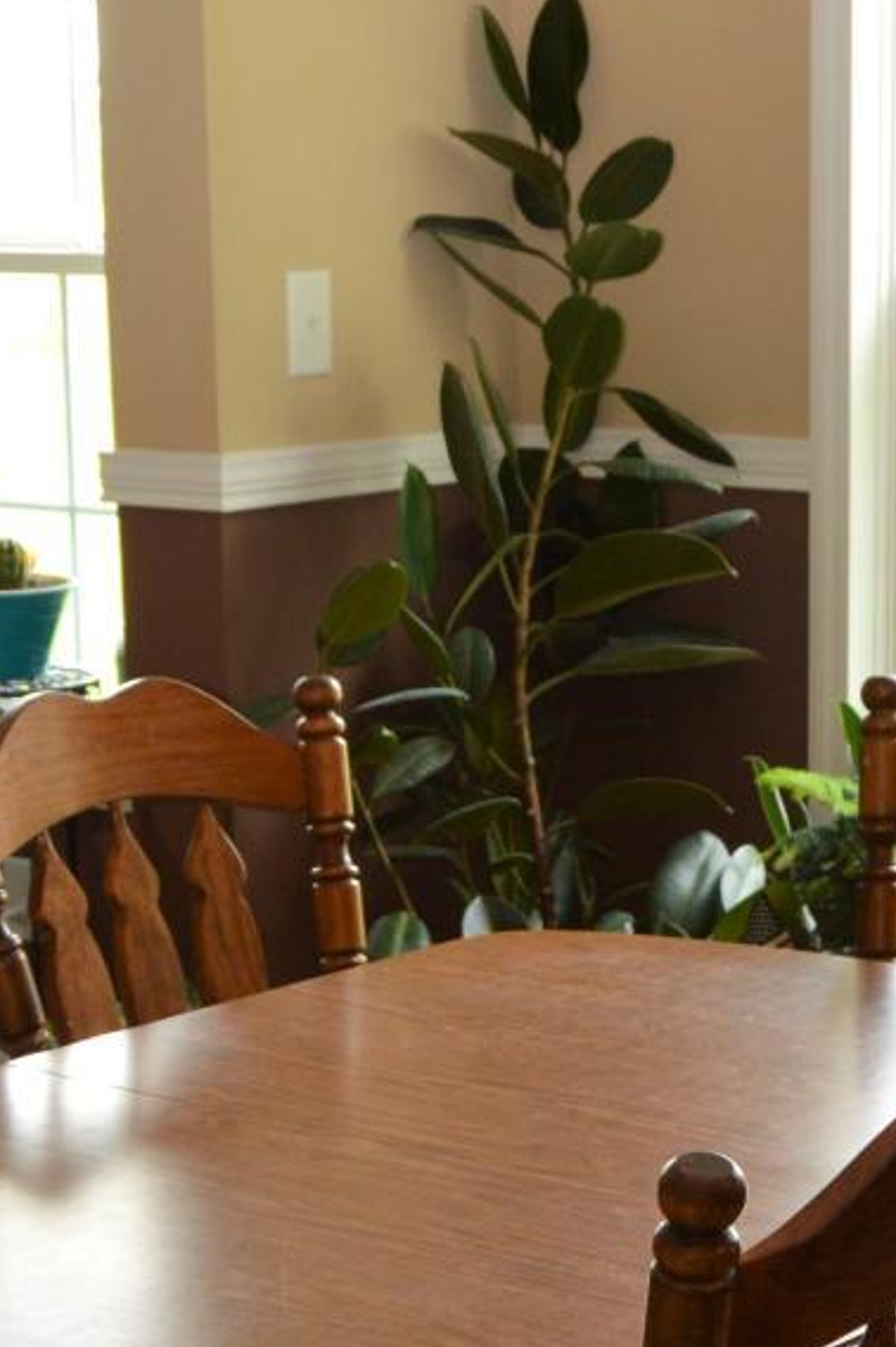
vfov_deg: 21.2
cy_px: 1105
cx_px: 599
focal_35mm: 95
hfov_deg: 14.4
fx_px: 3551
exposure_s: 1/60
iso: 400
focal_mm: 18
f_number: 4
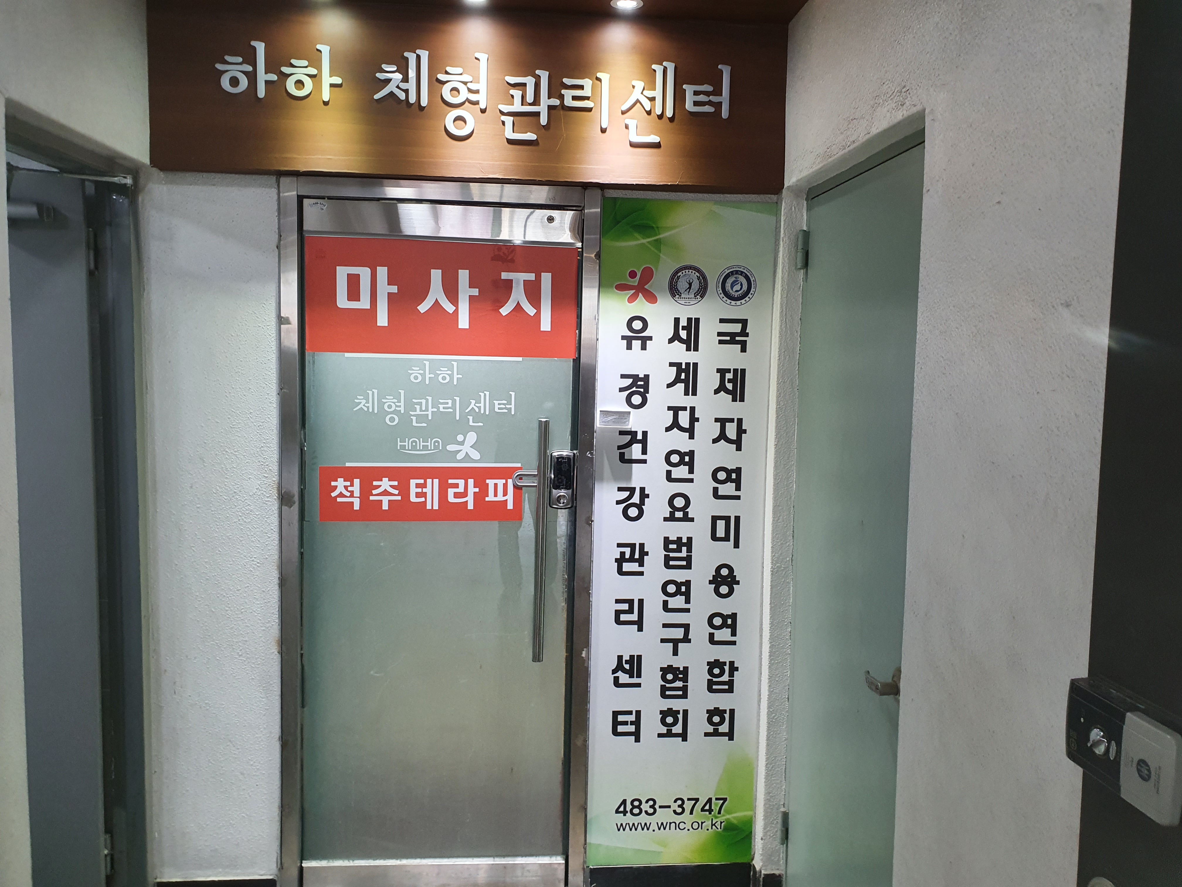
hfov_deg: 67.3
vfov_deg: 53.1
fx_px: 888
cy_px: 444
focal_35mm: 26
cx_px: 591
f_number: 2.4
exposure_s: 1/40
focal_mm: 4.32
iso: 250
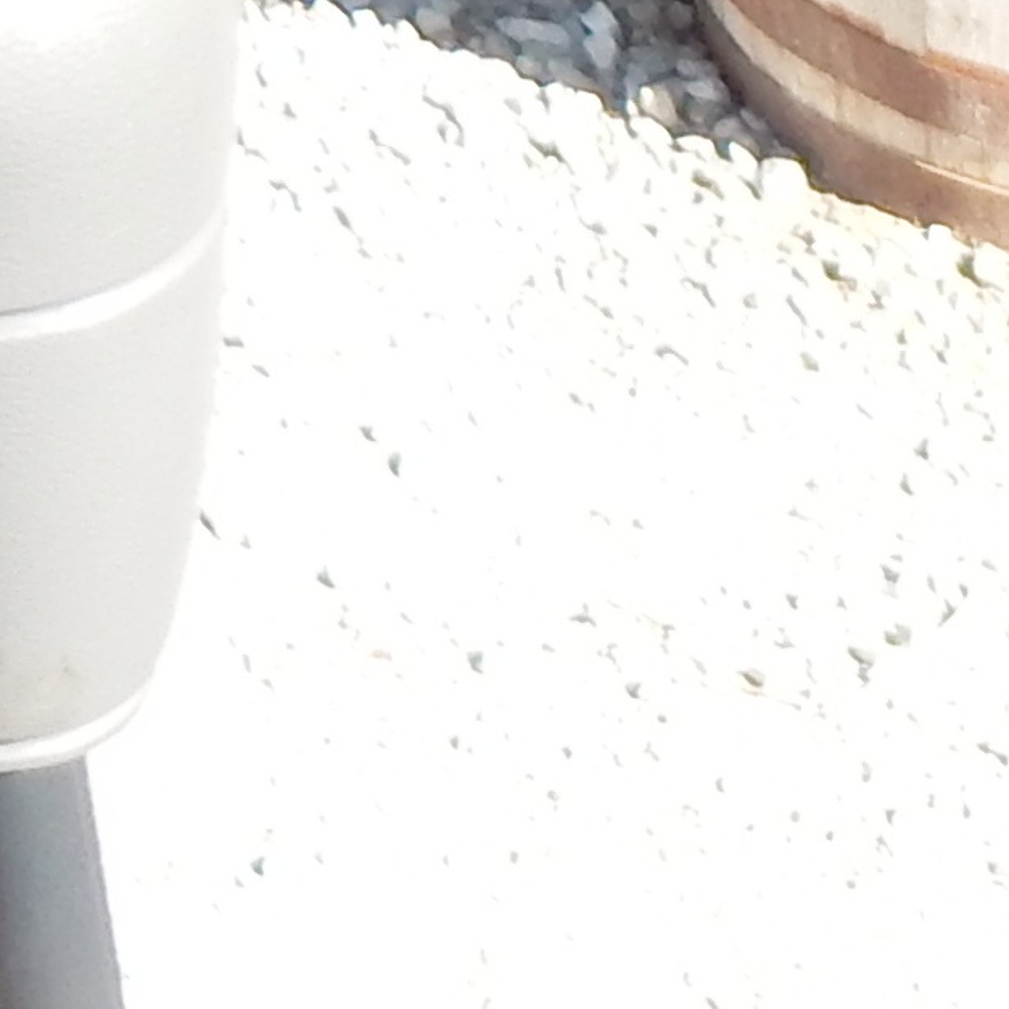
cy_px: 1722
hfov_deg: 10.9
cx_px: 2144
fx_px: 4716
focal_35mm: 143
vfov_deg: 11.5
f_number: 3
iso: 125
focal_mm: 4
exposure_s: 1/400
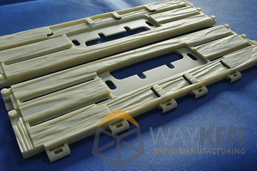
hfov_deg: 57.2
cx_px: 128
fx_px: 236
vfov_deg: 40.0
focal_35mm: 33
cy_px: 86
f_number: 16
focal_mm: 22
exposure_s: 1.3
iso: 200
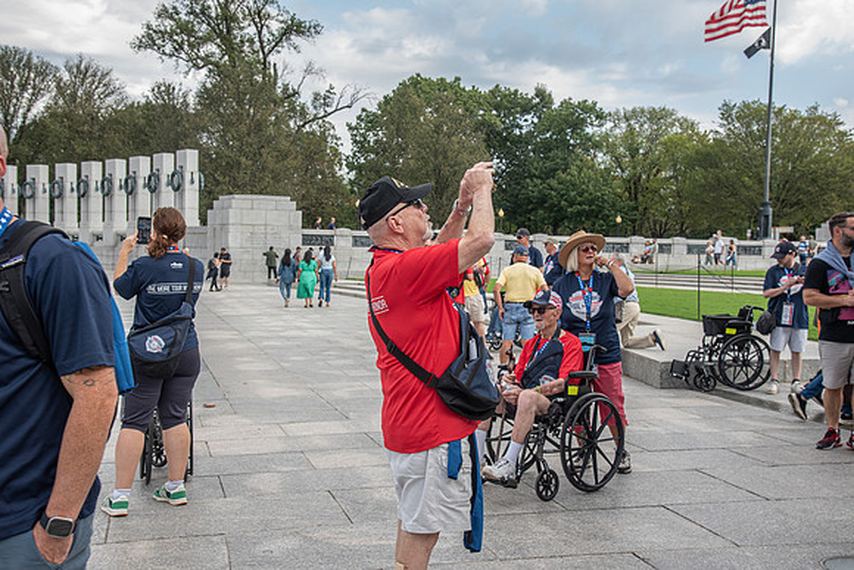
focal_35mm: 44
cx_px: 427
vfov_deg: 30.5
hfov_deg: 44.5
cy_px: 285
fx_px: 1044
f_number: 8
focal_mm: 44
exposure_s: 1/160
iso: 320
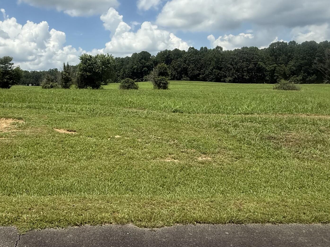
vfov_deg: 45.9
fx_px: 286
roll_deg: -1.5
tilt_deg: +3.9
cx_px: 109
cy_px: 77
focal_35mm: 30
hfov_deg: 58.6
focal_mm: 2.22
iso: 50
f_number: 2.2
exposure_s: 1/4425
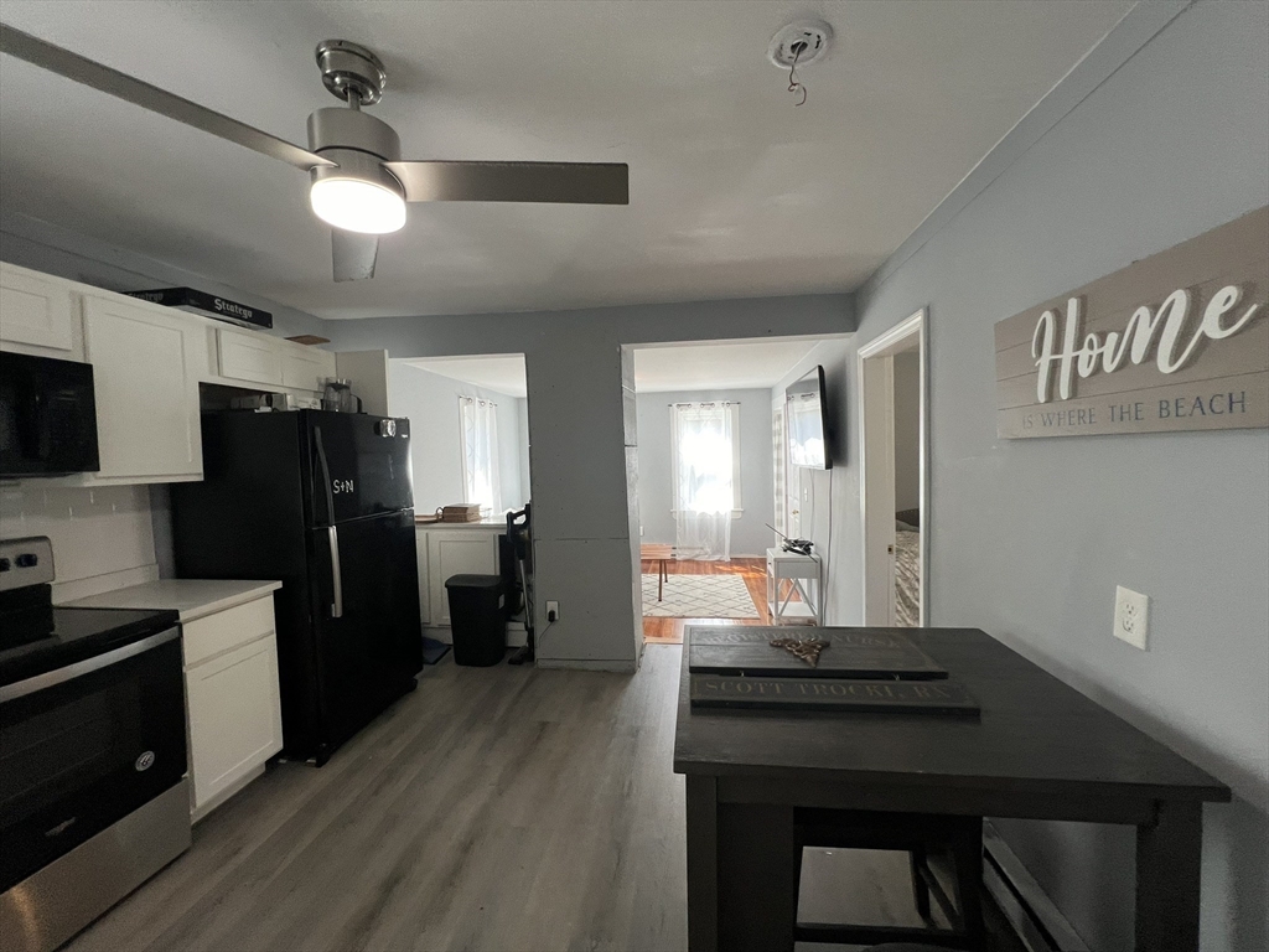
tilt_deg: -5.3
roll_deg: +1.2
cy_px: 476
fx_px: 477
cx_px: 634
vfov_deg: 89.9
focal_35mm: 13
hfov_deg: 106.2
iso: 100
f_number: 1.8
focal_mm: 1.57
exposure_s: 1/120
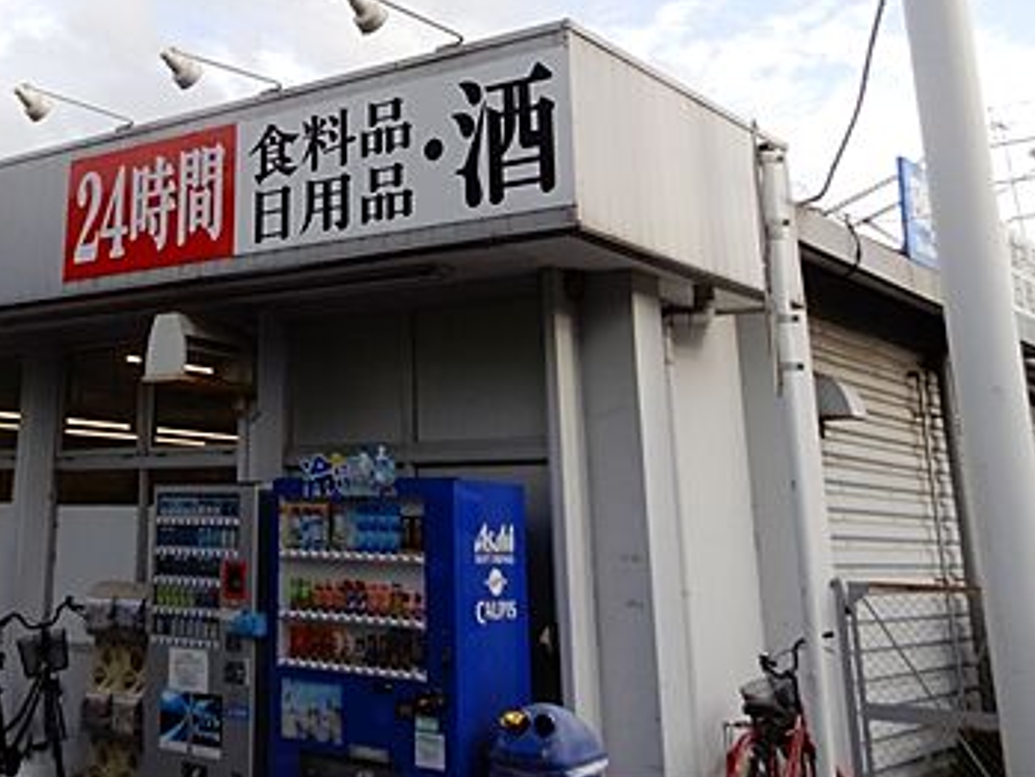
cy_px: 77
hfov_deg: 41.6
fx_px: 1316
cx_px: 252
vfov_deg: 31.4
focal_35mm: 44
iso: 80
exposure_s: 1/80
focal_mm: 4.3
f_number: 7.1
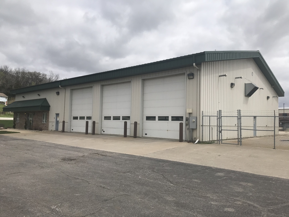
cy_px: 108
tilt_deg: +3.2
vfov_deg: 49.7
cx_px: 144
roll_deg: -1.0
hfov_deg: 63.4
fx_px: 234
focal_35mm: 28
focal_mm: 3.99
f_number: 1.8
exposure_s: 1/5051
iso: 20
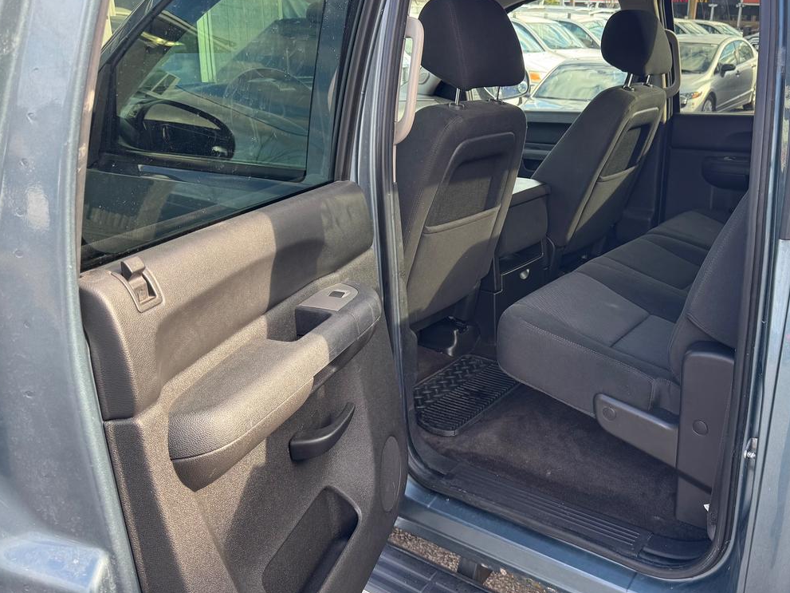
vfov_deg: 45.4
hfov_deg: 57.5
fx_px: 707
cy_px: 296
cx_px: 501
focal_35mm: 31
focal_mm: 6.76
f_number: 1.78
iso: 64
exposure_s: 1/150
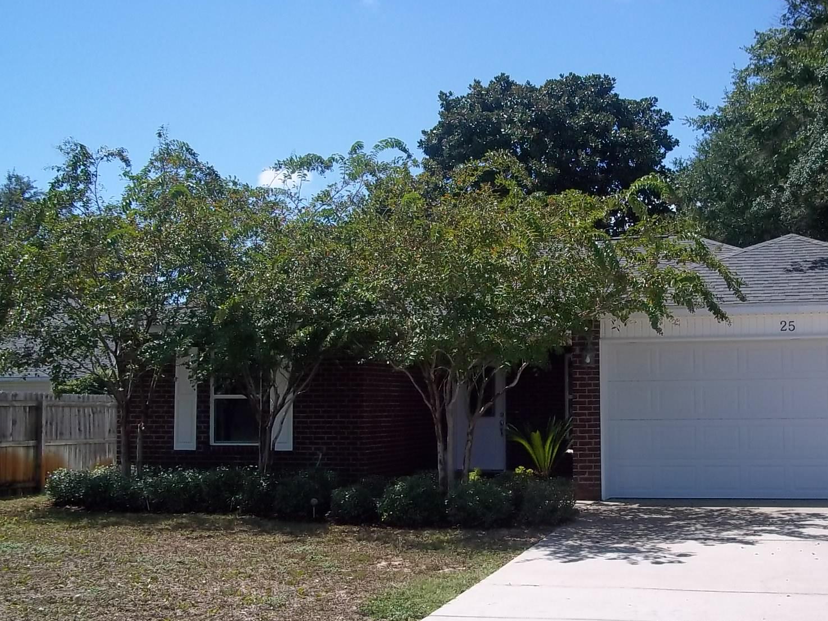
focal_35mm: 50
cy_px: 355
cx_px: 548
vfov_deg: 29.1
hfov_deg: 37.8
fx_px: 1196
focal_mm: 6.5
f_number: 8
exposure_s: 1/200
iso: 80
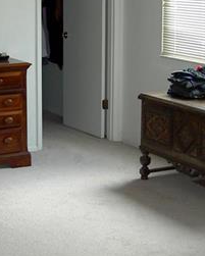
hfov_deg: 15.8
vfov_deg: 19.7
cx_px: 59
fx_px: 735
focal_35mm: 97
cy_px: 90
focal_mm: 8
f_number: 2.8
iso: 100
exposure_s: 1/59.5
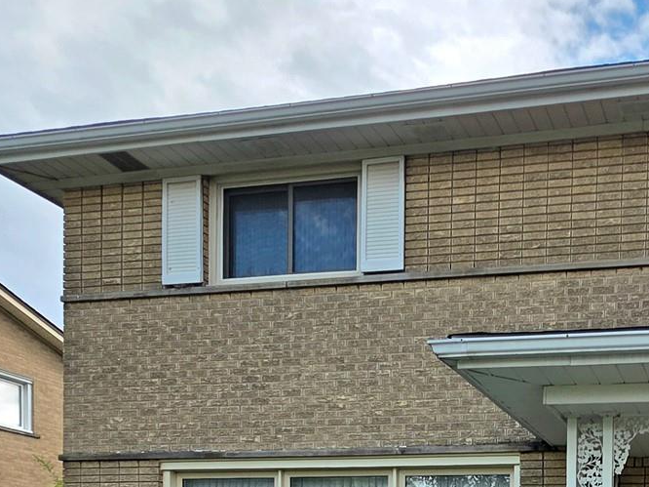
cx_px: 601
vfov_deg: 29.1
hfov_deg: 42.4
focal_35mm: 40
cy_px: 634
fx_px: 750
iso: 40
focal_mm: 2.2
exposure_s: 1/909
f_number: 1.9
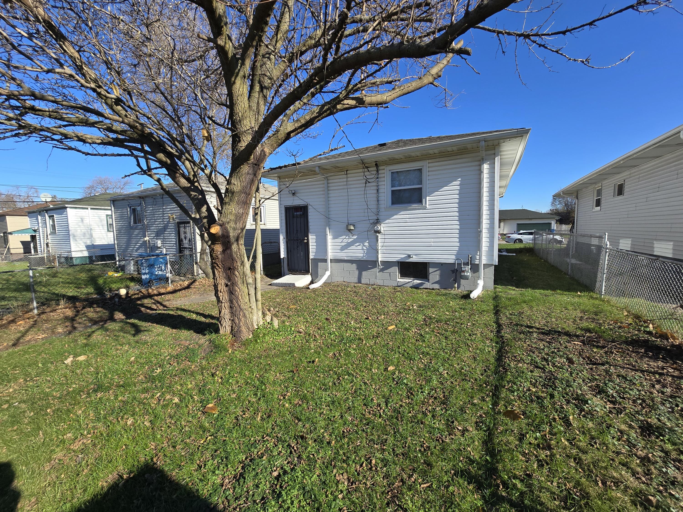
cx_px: 342
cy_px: 256
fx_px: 256
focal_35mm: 13
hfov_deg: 106.2
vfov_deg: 89.9
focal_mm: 2.2
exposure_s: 1/1593
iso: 50
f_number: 2.2
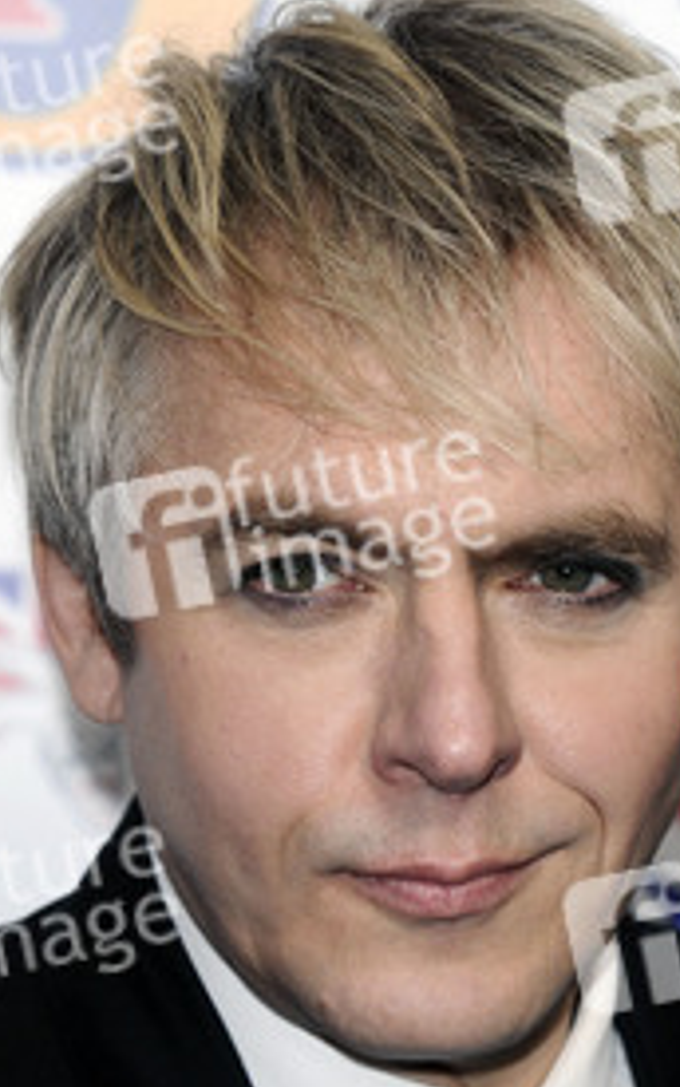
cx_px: 409
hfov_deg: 5.6
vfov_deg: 9.0
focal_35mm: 234
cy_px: 723
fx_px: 6927
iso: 320
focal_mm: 105
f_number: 4.5
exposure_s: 1/200
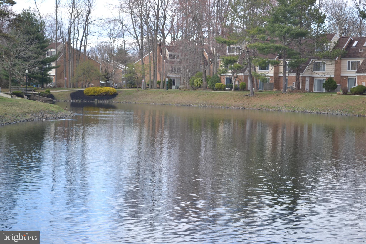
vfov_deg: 16.6
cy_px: 122
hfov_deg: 24.6
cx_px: 183
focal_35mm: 82
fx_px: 839
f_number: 5.6
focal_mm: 55
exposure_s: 1/125
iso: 125
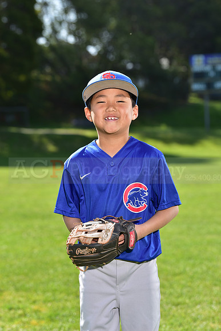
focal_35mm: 110
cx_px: 110
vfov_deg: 18.6
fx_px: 1012
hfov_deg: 12.5
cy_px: 166
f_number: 5
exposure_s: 1/250
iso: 80
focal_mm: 110
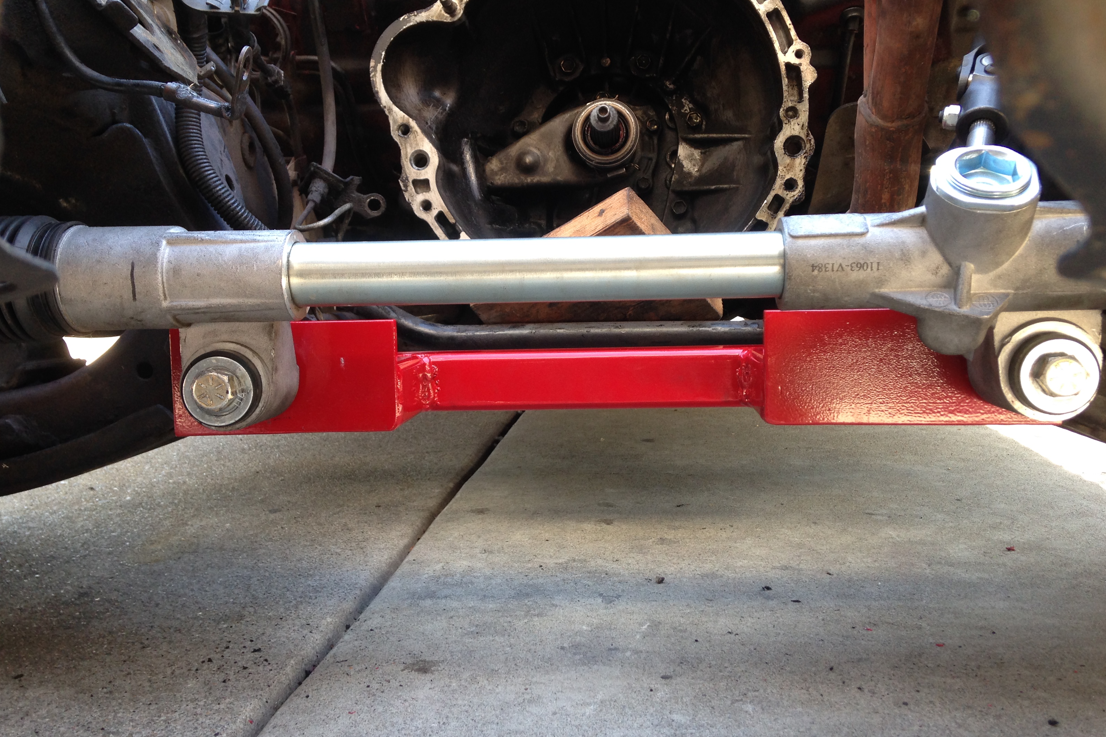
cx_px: 554
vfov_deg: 37.8
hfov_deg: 54.4
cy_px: 342
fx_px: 1075
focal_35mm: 35
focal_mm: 4.12
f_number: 2.4
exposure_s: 1/60
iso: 64
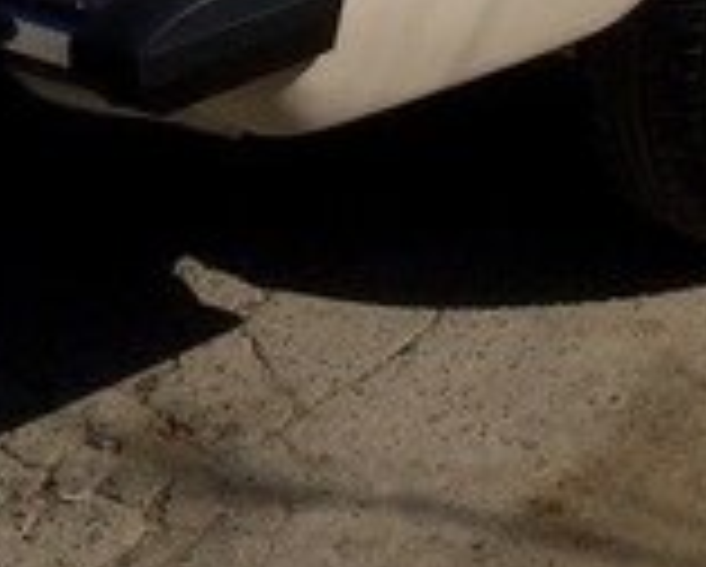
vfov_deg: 12.1
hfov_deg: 16.1
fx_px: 2490
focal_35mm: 119
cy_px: -385
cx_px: 517
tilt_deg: -11.4
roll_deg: -1.2
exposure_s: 1/5882
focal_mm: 4.15
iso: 32
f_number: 2.2
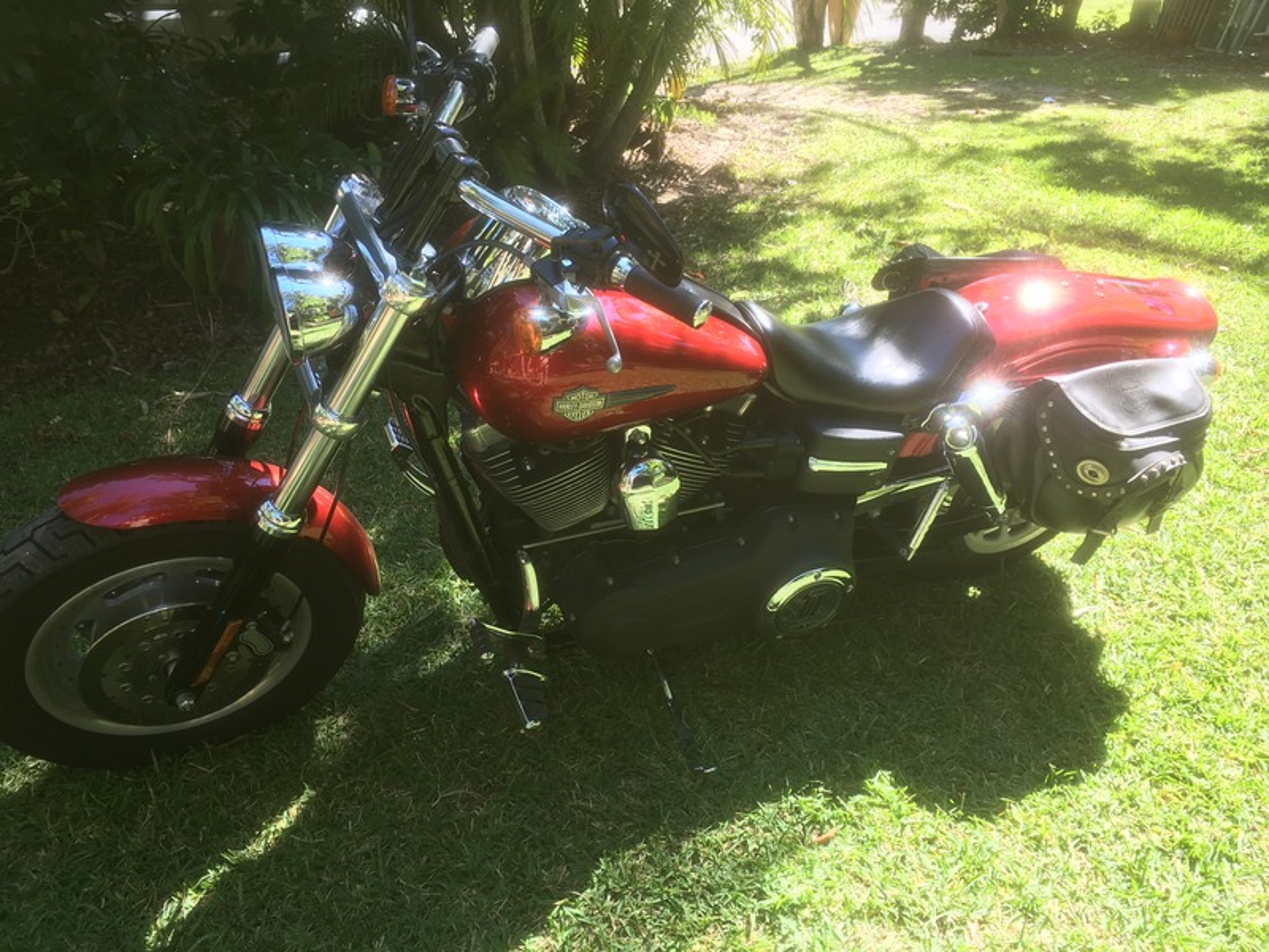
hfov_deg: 61.7
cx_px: 634
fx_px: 1063
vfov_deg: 48.2
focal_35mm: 29
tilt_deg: -25.9
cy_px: 476
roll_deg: +0.2
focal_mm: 4.15
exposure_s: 1/128
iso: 25
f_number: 2.2
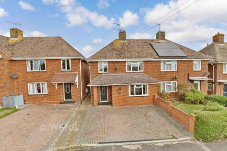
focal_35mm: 15
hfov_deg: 100.4
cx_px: 114
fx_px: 95
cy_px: 76
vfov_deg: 77.4
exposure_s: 1/400
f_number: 10
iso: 800
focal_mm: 10
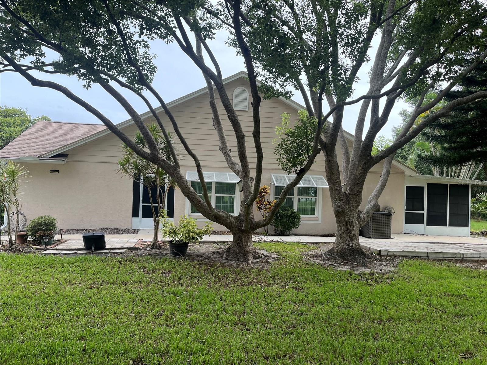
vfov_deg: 53.1
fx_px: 366
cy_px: 182
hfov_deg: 67.3
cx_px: 244
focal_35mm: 26
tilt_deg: +2.4
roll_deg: -1.9
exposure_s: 1/266
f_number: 1.6
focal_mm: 5.1
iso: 40
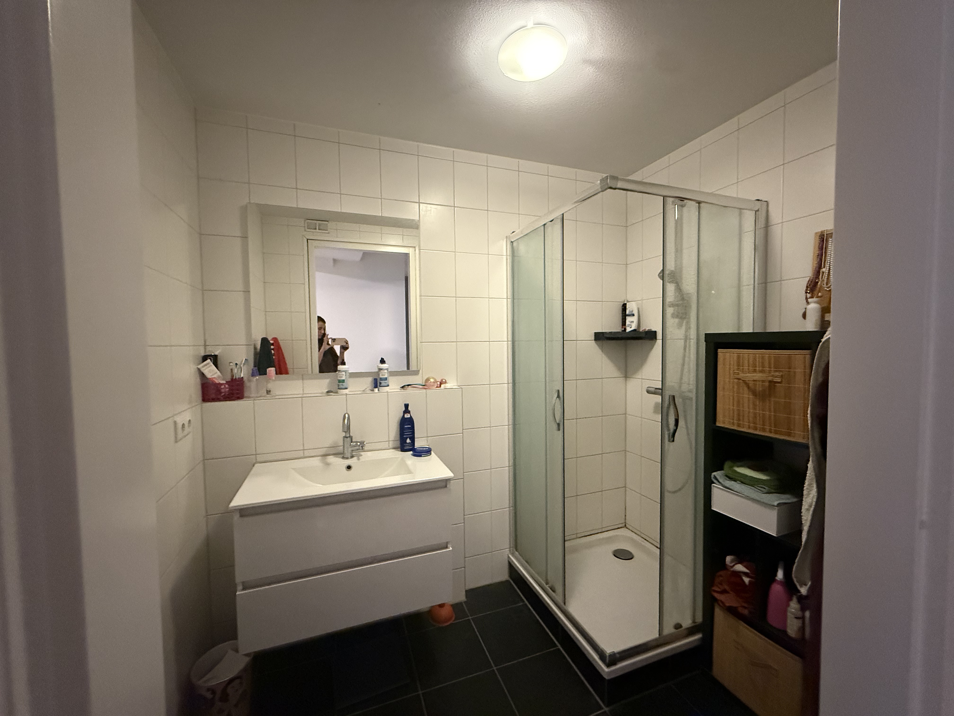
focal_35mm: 14
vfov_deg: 85.7
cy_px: 358
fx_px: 386
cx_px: 477
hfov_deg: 102.1
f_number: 2.2
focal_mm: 2.22
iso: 1000
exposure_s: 1/50
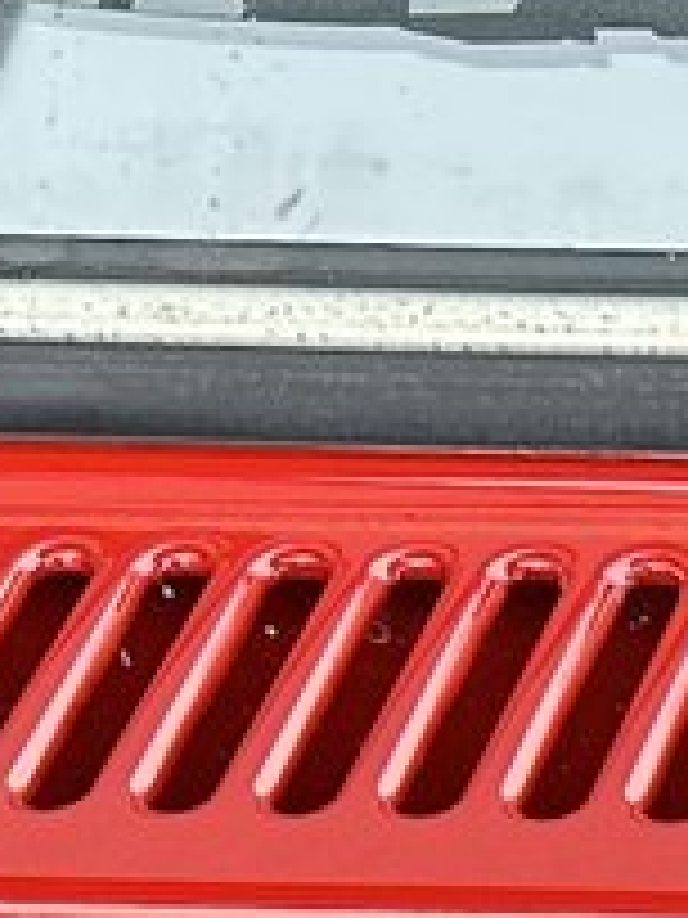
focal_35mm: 181
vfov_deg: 9.9
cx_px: 2451
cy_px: 2025
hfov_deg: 6.9
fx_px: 4797
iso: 100
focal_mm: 6.86
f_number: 1.78
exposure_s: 1/121
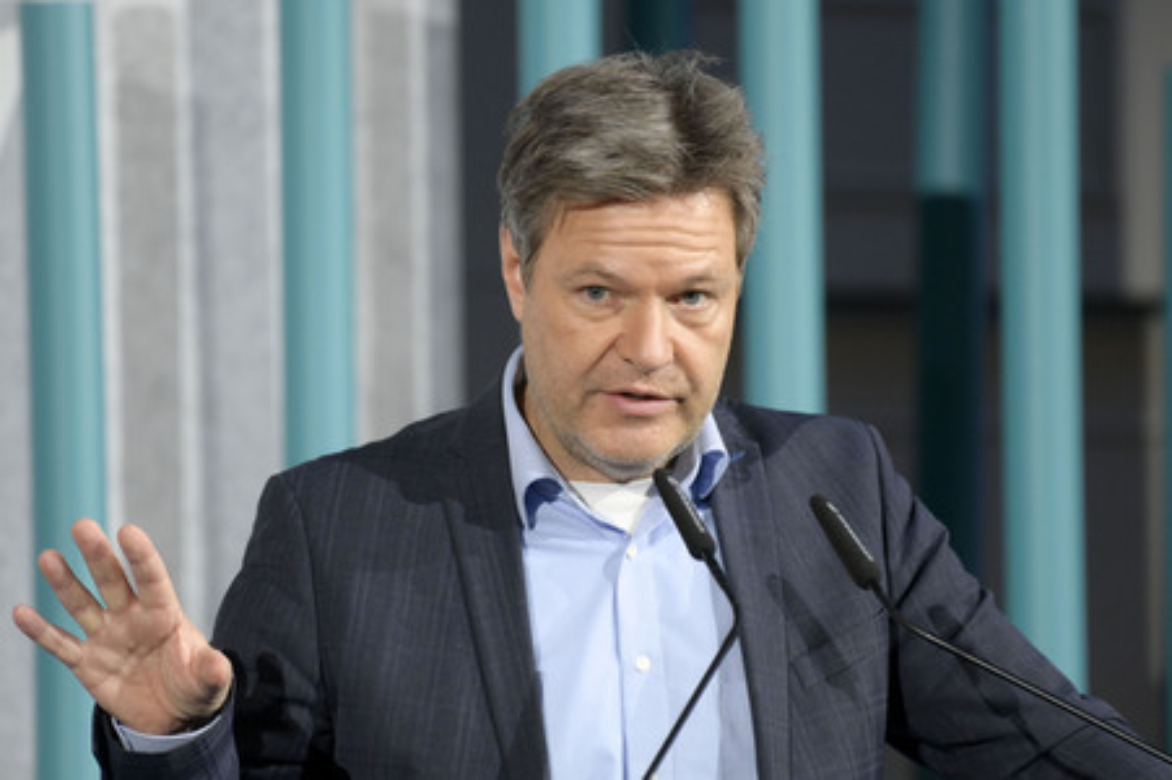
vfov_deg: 2.7
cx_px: 586
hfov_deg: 4.1
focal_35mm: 500
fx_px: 16265
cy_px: 390
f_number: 5.6
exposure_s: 1/500
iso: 4000
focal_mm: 500
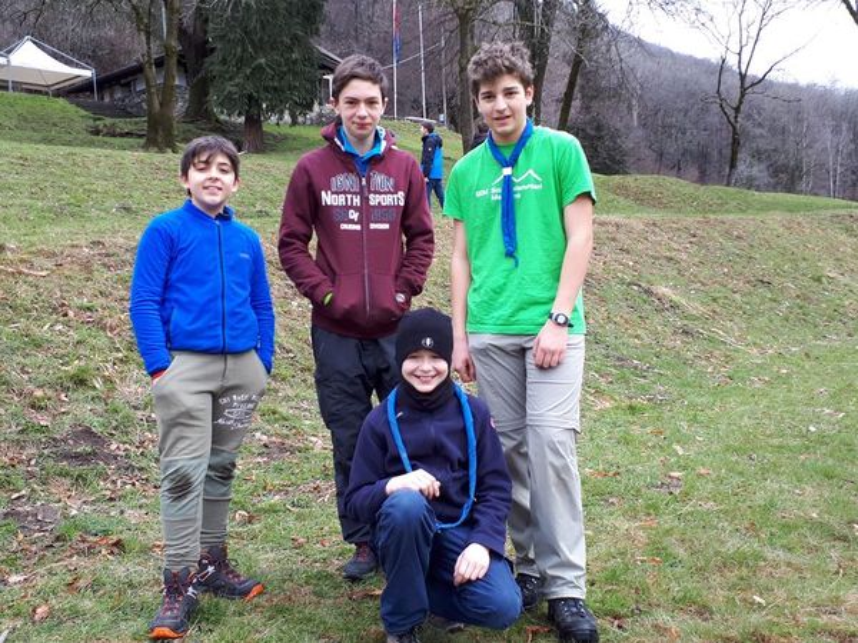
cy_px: 322
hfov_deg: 65.3
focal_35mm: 27
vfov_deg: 51.4
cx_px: 429
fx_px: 669
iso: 40
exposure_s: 1/191
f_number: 1.9
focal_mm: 3.6
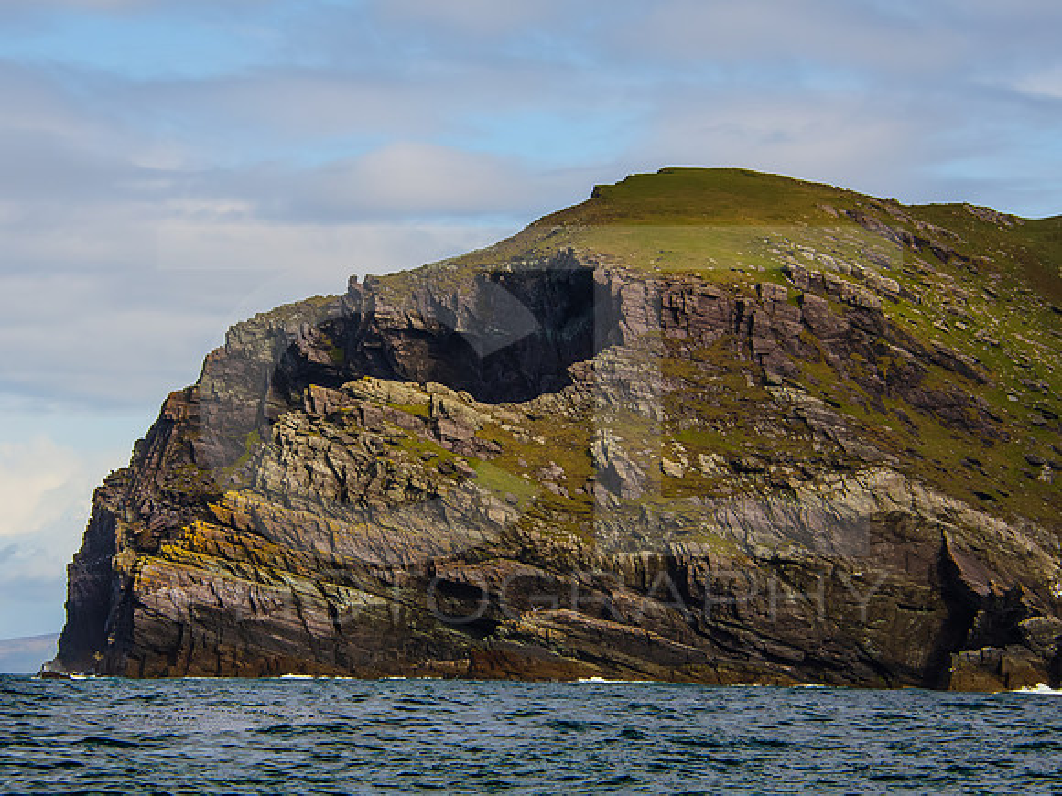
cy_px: 393
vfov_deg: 9.9
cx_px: 439
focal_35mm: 150
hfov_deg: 13.2
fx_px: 4600
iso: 500
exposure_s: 1/1000
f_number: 8
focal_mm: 86
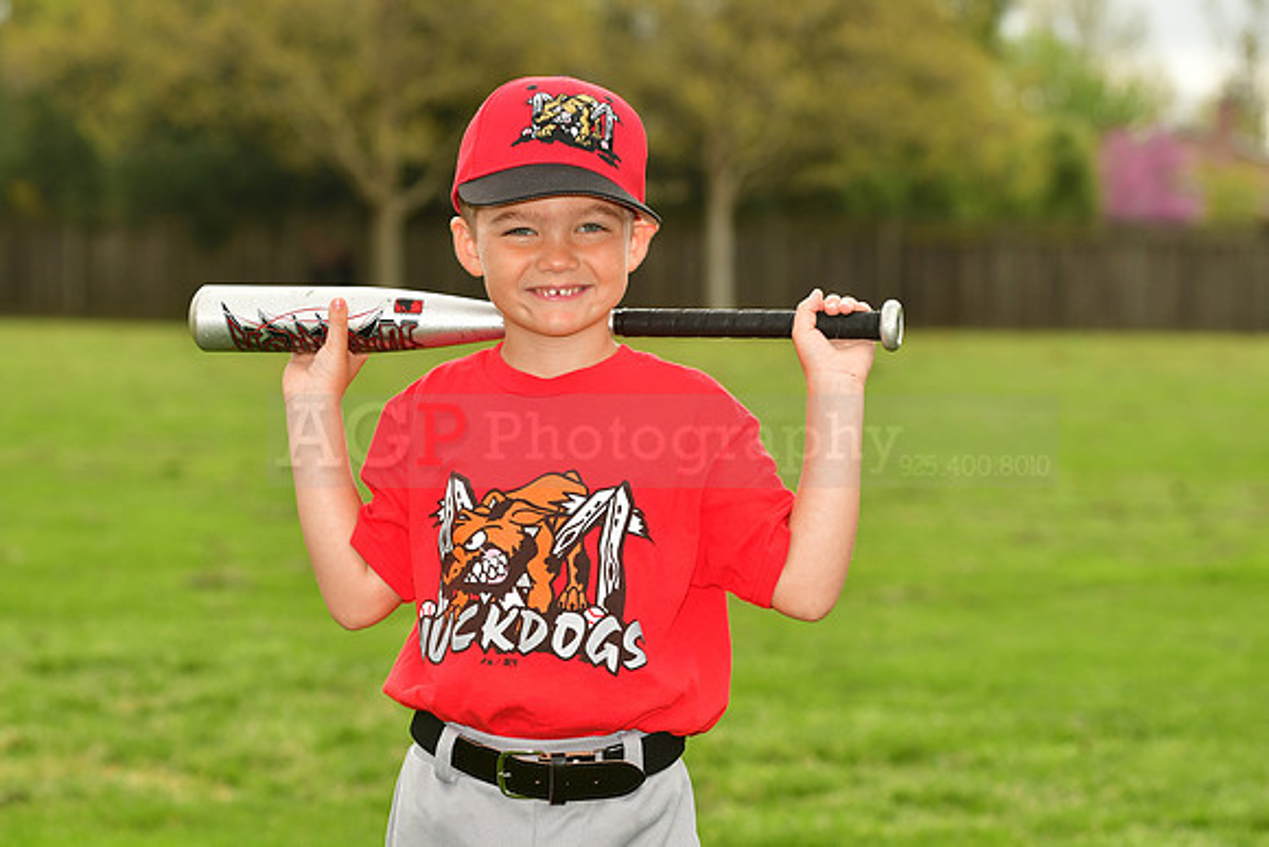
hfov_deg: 13.4
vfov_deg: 9.0
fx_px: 5394
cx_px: 634
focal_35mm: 153
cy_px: 424
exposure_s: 1/500
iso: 200
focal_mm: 102
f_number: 5
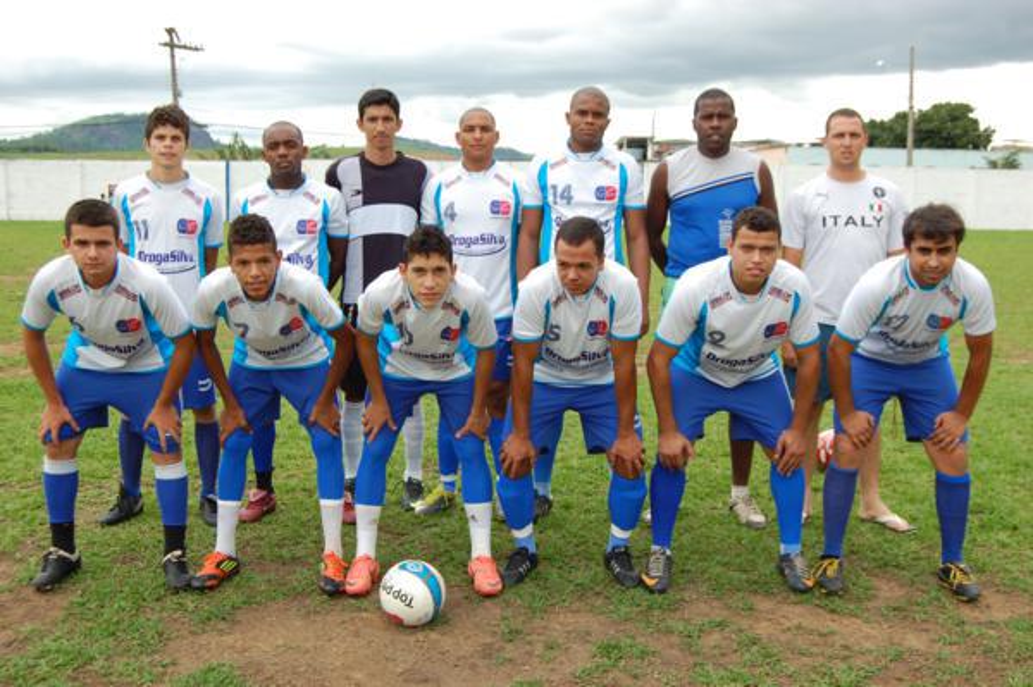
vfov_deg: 34.2
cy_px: 344
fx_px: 1118
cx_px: 516
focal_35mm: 39
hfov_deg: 49.6
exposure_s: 1/160
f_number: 6.3
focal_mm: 26
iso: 200
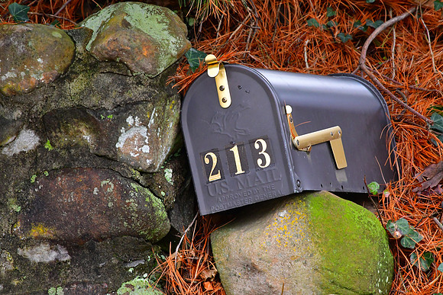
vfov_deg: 4.6
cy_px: 148
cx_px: 222
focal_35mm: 300
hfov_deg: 6.9
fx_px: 3692
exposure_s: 1/100
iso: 3200
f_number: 16
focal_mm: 200
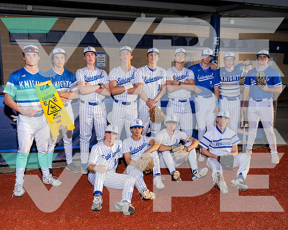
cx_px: 134
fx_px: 290
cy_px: 116
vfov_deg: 43.4
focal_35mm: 34
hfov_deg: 52.8
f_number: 8
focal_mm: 29
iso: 160
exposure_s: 1/250
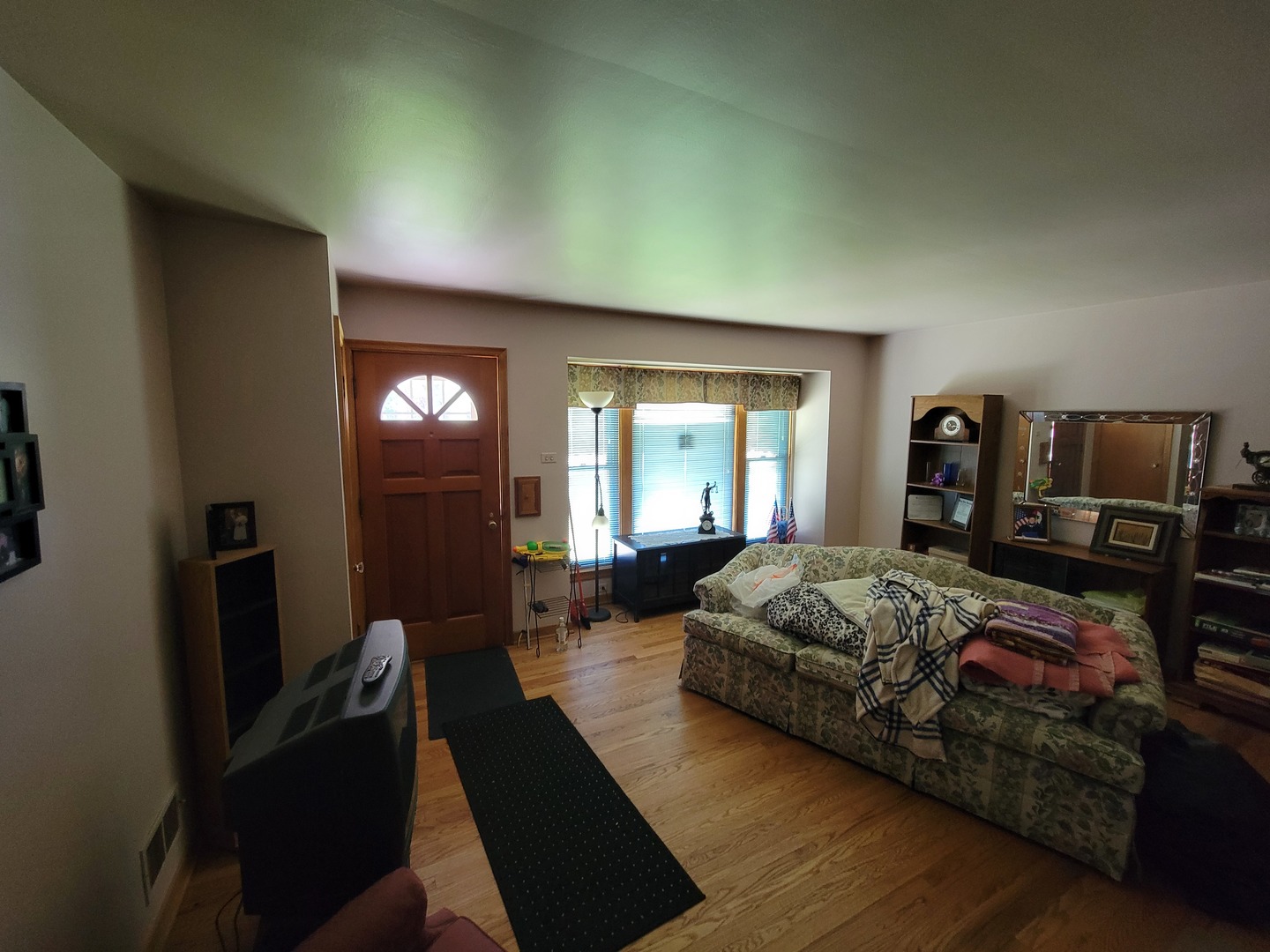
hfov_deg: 106.2
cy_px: 476
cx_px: 635
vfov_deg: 89.9
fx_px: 477
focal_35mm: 13
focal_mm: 2.2
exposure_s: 1/30
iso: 400
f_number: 2.2
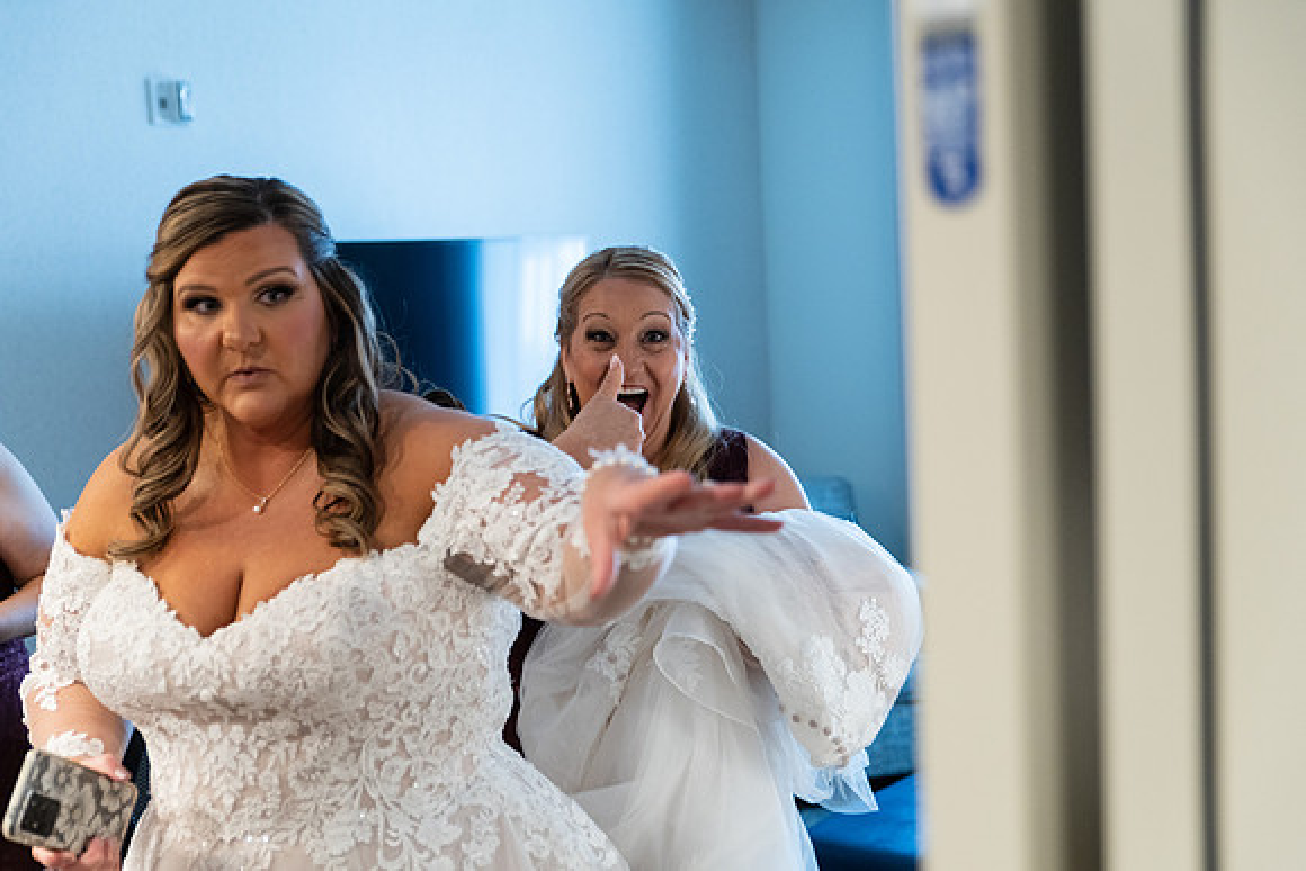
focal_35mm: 47
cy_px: 436
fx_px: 1705
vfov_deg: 28.7
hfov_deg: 41.9
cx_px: 653
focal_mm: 47
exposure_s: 1/250
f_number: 2.8
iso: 2000
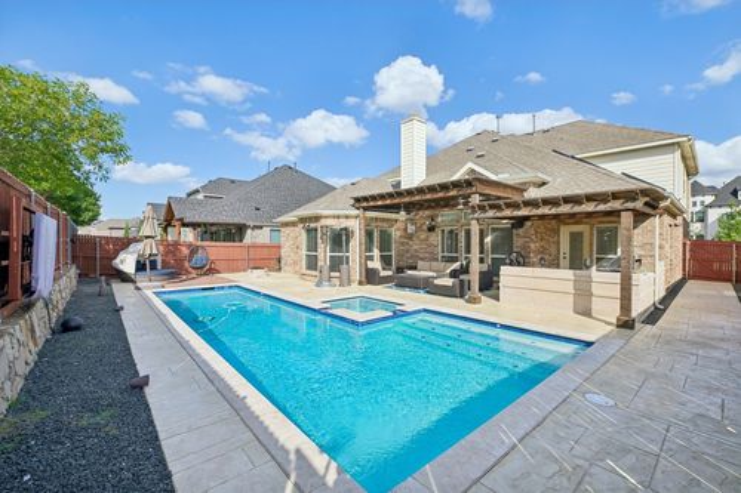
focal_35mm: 15
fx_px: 309
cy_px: 246
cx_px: 370
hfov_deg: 100.4
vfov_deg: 77.3
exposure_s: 1/1600
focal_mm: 15
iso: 400
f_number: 8
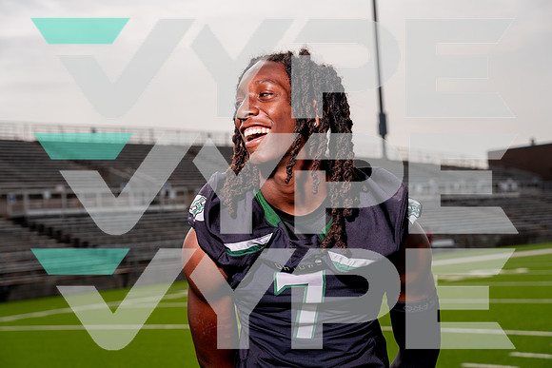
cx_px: 276
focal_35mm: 62
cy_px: 184
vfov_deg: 21.9
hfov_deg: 32.4
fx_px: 951
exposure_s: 1/1250
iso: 100
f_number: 5.6
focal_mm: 62
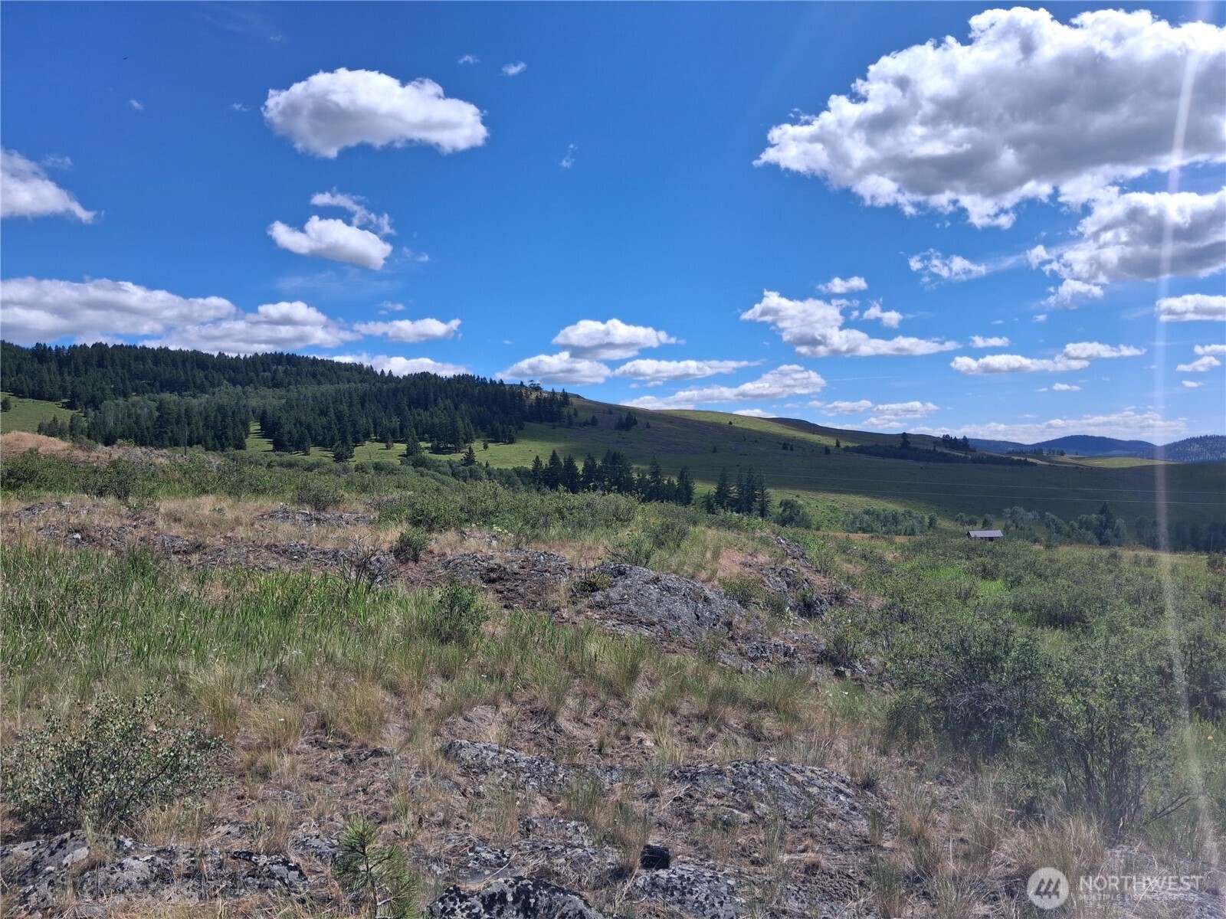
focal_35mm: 27
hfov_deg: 65.3
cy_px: 460
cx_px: 613
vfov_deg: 51.4
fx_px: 956
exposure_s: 1/773
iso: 20
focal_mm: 4
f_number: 1.8
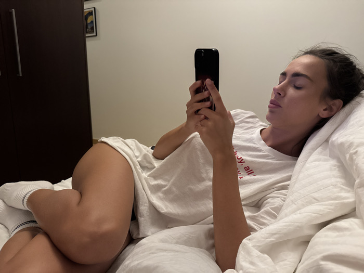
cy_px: 136
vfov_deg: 56.8
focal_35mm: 24
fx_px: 252
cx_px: 182
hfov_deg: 71.6
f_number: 1.78
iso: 640
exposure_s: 1/60
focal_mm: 6.76
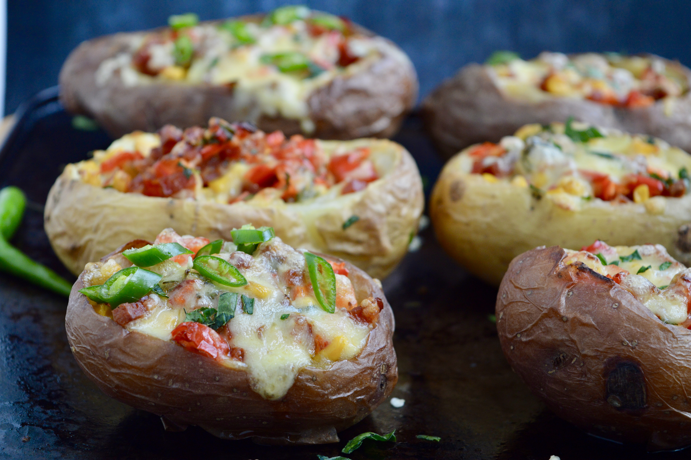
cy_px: 230
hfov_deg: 24.6
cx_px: 346
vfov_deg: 16.5
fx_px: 1582
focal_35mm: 82
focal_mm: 55
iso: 400
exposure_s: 1/125
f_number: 5.6
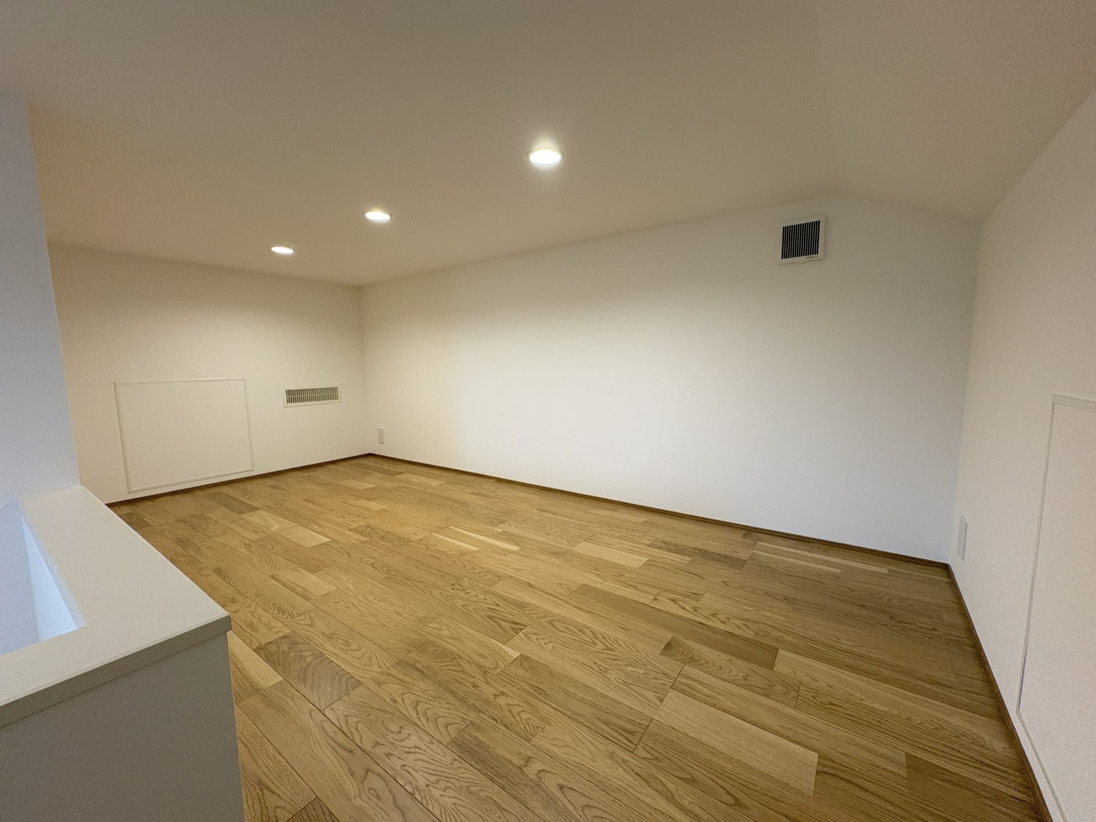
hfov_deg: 102.1
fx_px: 443
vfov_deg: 85.7
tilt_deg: -6.5
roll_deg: +1.3
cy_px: 411
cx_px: 548
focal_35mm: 14
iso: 200
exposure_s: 1/99
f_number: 2.2
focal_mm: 2.22
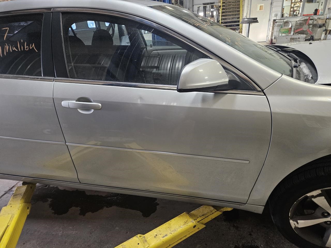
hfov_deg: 73.9
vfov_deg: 58.9
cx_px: 166
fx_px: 220
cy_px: 124
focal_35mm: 23
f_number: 1.8
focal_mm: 5.4
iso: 640
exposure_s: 1/60
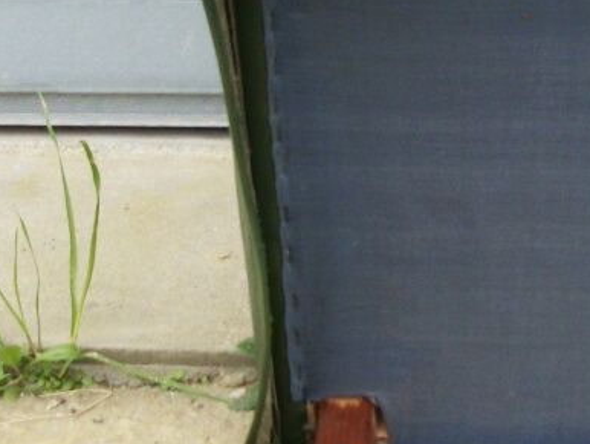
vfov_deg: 14.0
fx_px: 1808
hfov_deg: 18.4
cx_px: 460
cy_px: 190
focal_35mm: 106
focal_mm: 5.7
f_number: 2.9
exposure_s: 1/100
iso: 80
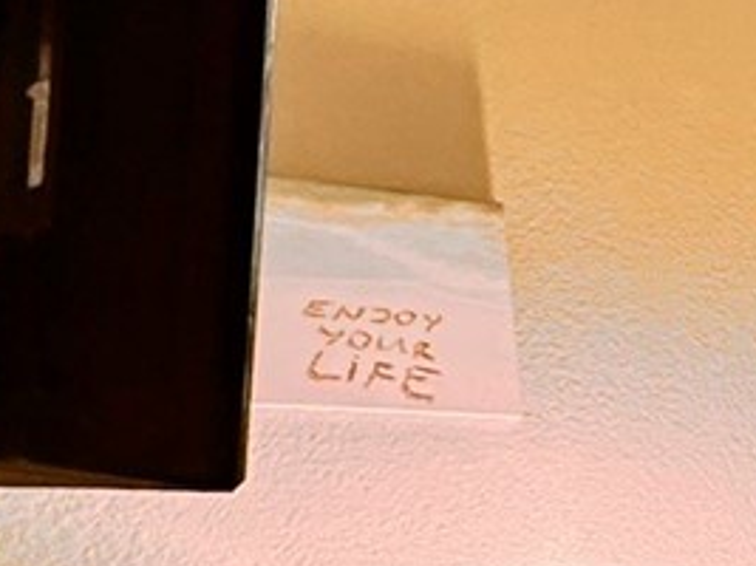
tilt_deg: -10.7
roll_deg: -0.6
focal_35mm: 84
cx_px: 1908
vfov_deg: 16.1
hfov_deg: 14.0
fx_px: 1834
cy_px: 852
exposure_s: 1/60
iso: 200
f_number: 2.2
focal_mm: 2.22
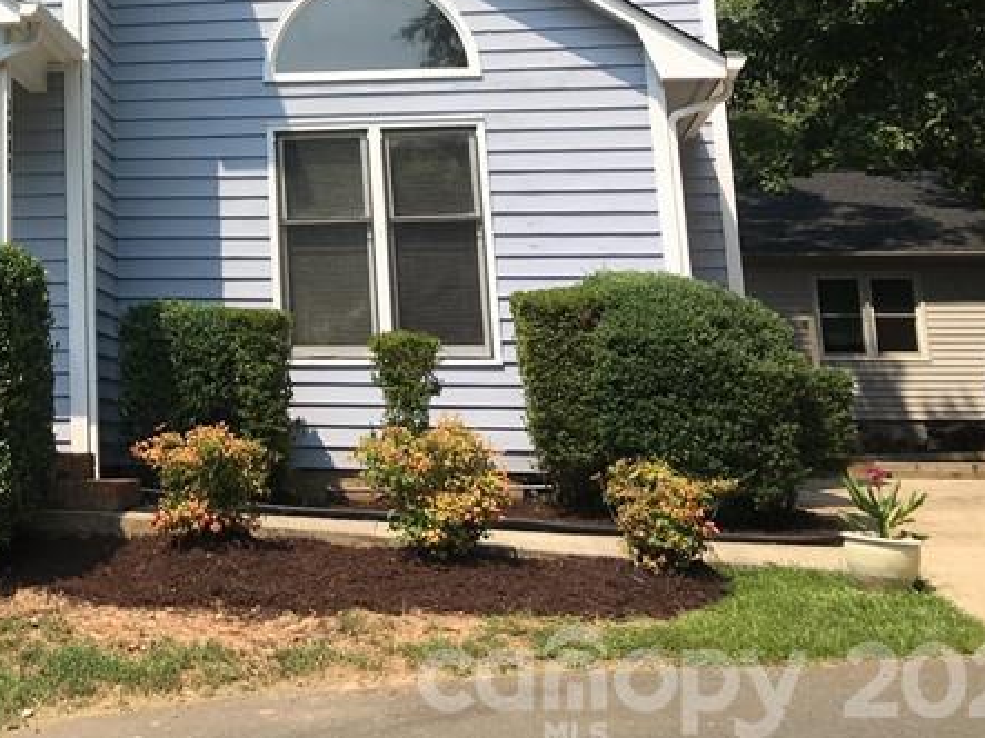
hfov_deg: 26.9
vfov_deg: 20.9
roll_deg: -1.1
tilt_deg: +11.3
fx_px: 1906
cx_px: -60
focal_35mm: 67
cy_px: -64
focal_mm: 4.15
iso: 25
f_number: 2.2
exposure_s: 1/1709
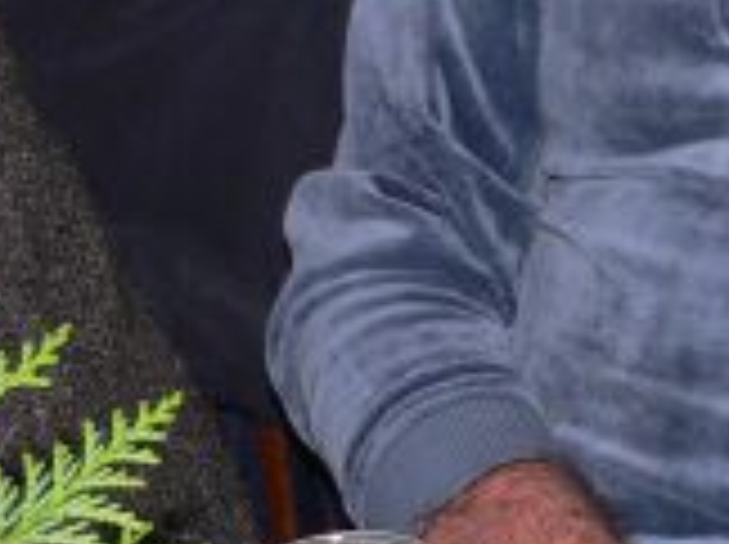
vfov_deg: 8.0
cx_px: 1377
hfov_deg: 10.2
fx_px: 3827
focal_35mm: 182
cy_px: -184
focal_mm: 7.7
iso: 100
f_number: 2.8
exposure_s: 1/60
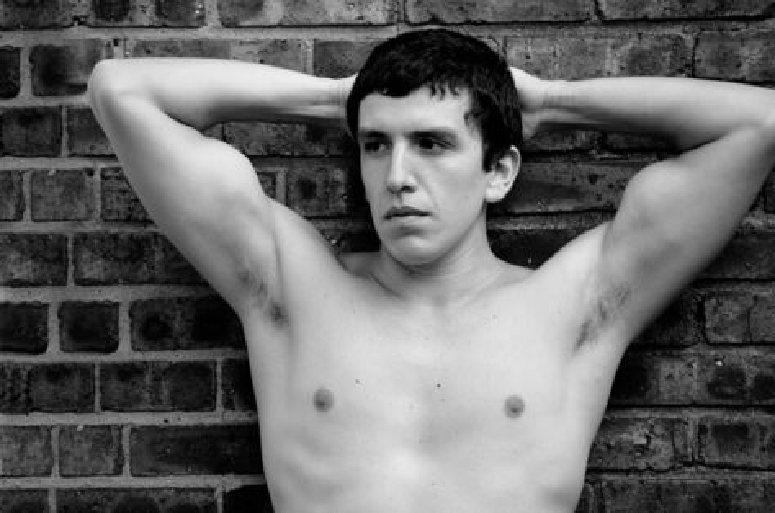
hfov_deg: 5.7
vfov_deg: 3.8
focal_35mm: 360
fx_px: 7734
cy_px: 256
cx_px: 388
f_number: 5.3
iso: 400
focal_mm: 240
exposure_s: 1/80
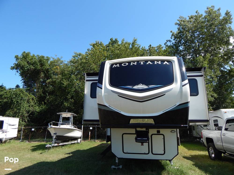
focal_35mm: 23
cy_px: 88
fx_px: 155
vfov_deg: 58.9
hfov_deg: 73.9
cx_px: 117
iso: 125
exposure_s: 1/1250
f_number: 3
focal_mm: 4
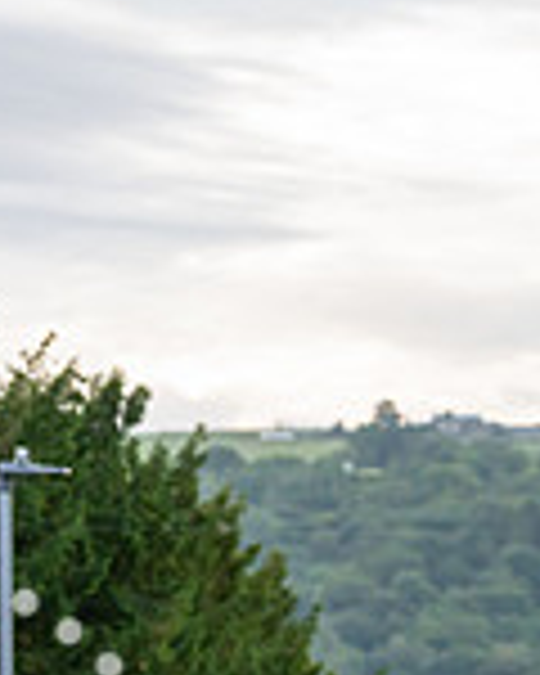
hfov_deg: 5.6
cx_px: 522
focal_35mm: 275
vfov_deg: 7.0
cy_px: 727
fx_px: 5494
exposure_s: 1/800
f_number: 3.5
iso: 1600
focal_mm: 76
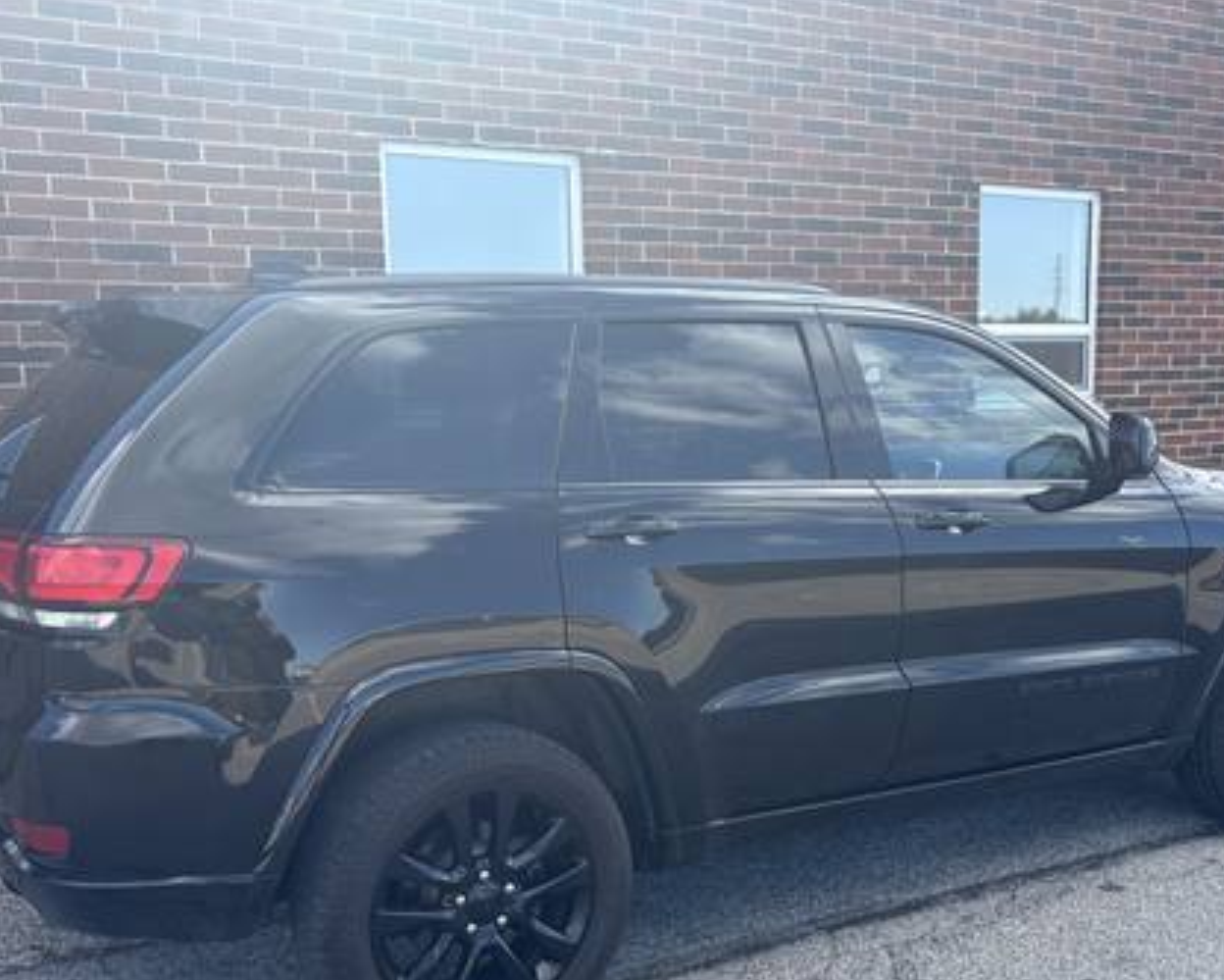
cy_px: 630
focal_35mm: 39
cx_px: 653
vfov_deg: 37.9
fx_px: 1413
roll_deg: +0.9
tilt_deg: -10.2
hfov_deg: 46.8
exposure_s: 1/861
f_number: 1.6
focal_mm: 5.96
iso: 50
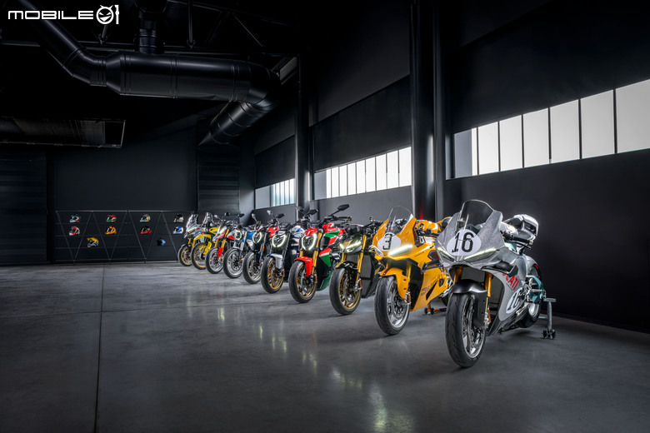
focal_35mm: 30
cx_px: 325
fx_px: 551
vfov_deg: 43.0
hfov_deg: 61.1
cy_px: 216
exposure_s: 1/1.25
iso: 100
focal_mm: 30.5
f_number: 14
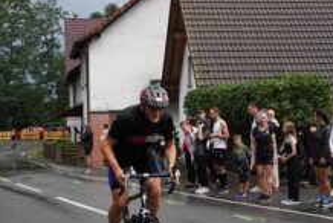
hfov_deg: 26.3
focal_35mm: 77
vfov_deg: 17.6
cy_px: 190
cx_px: 157
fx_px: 713
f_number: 6.3
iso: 1600
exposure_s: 1/640
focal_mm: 28
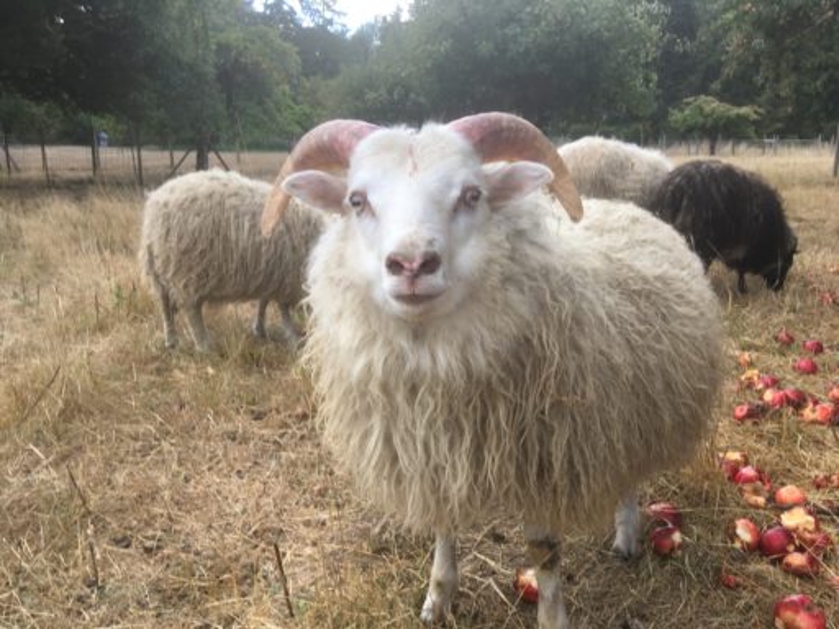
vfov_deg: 48.2
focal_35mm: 29
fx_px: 703
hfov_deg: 61.7
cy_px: 314
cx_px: 420
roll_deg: -0.8
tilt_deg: -13.8
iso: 25
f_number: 2.2
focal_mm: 4.15
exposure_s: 1/358
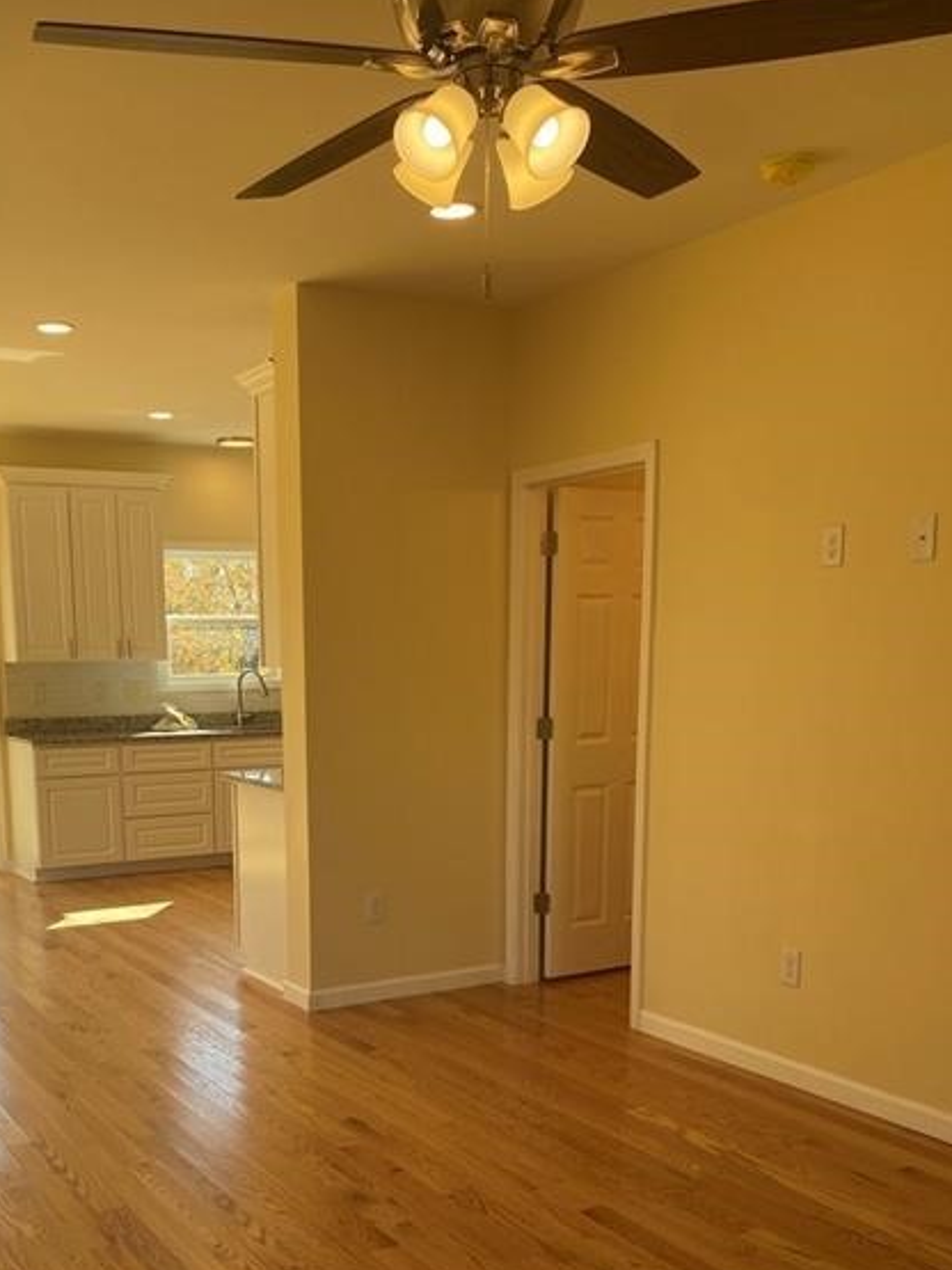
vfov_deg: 50.3
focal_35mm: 36
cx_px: 339
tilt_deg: -9.2
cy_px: 860
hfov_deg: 39.3
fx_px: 1321
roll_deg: +1.2
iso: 32
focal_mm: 4.25
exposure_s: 1/256
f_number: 1.8
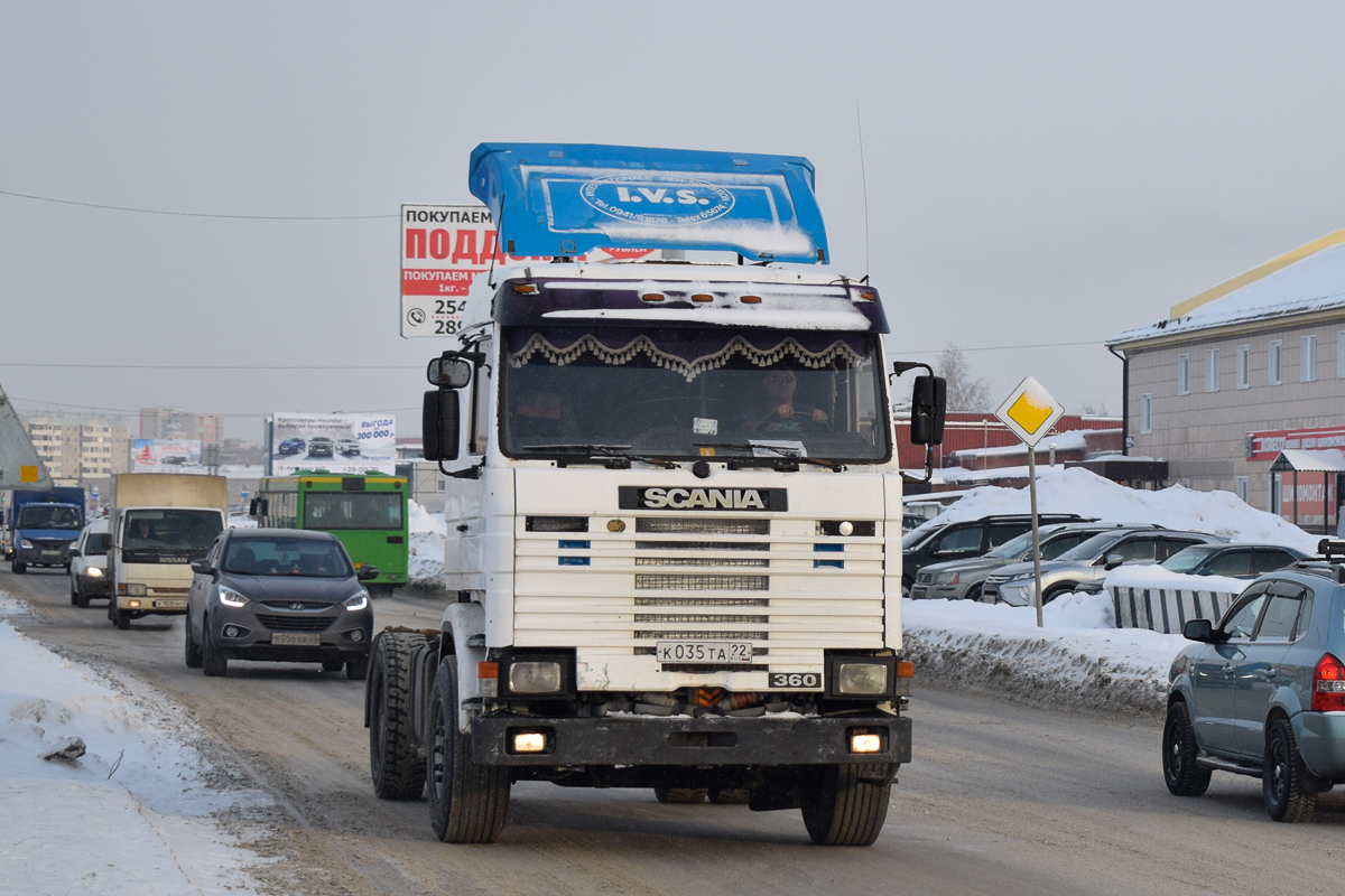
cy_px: 448
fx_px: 2578
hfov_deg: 29.2
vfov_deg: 19.7
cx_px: 672
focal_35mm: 69
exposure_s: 1/1000
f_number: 5.3
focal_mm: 46
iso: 400
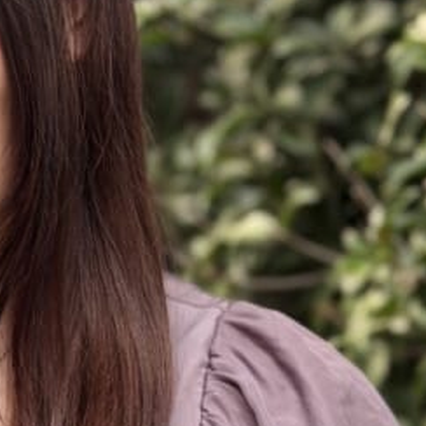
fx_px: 2478
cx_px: -110
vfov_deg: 9.8
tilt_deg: -3.5
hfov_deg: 9.7
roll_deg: +0.4
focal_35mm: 178
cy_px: 339
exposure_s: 1/60
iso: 160
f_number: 1.78
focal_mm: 6.76
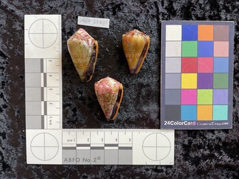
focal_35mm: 29
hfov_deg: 61.6
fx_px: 200
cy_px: 90
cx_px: 120
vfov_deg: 48.3
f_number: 1.8
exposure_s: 1/120
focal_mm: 3
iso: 64
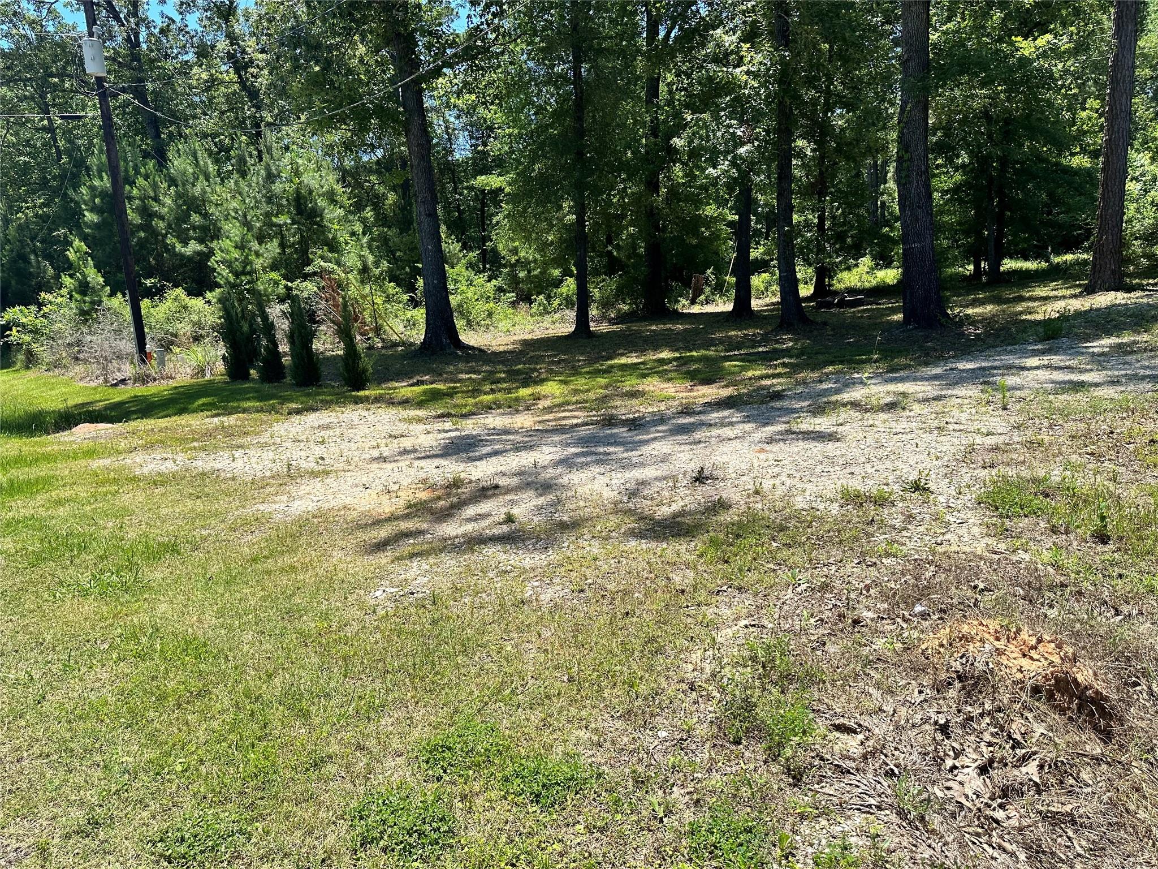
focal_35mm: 24
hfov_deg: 71.6
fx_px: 803
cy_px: 434
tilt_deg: -9.6
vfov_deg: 56.8
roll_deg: +4.5
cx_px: 579
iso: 80
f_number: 1.78
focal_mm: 6.86
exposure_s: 1/3155
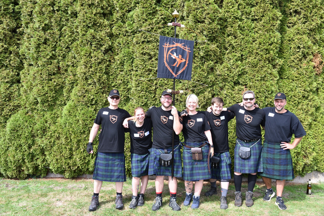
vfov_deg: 43.6
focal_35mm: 30
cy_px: 108
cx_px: 162
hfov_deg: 61.9
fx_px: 270
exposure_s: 1/200
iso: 400
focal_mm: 30
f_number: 7.1
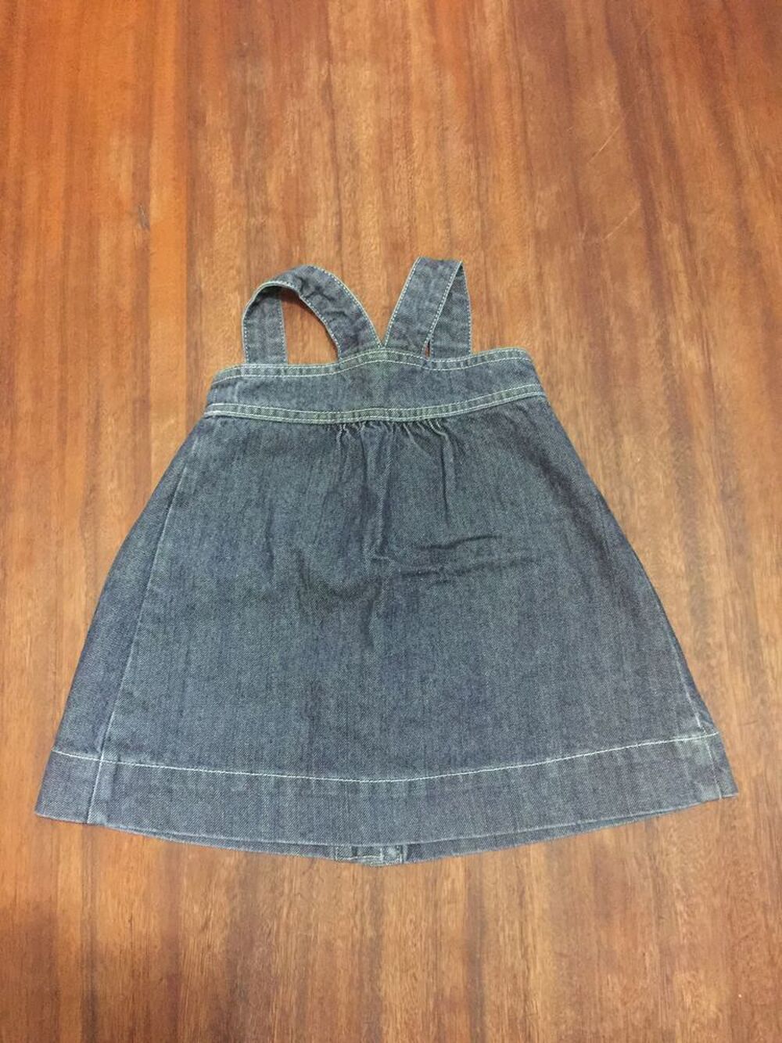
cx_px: 391
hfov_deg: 48.2
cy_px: 522
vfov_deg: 61.7
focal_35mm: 29
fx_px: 873
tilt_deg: -77.6
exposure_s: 1/8
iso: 250
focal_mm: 4.15
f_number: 2.2
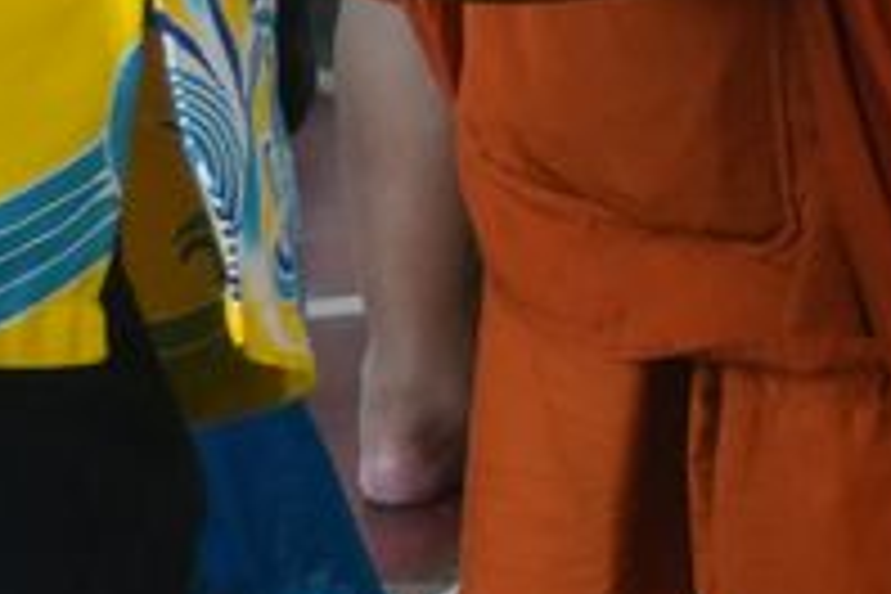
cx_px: 2583
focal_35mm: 236
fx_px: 5841
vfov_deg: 5.7
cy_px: -634
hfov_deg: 7.7
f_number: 4.5
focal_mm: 26
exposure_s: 1/200
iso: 1000
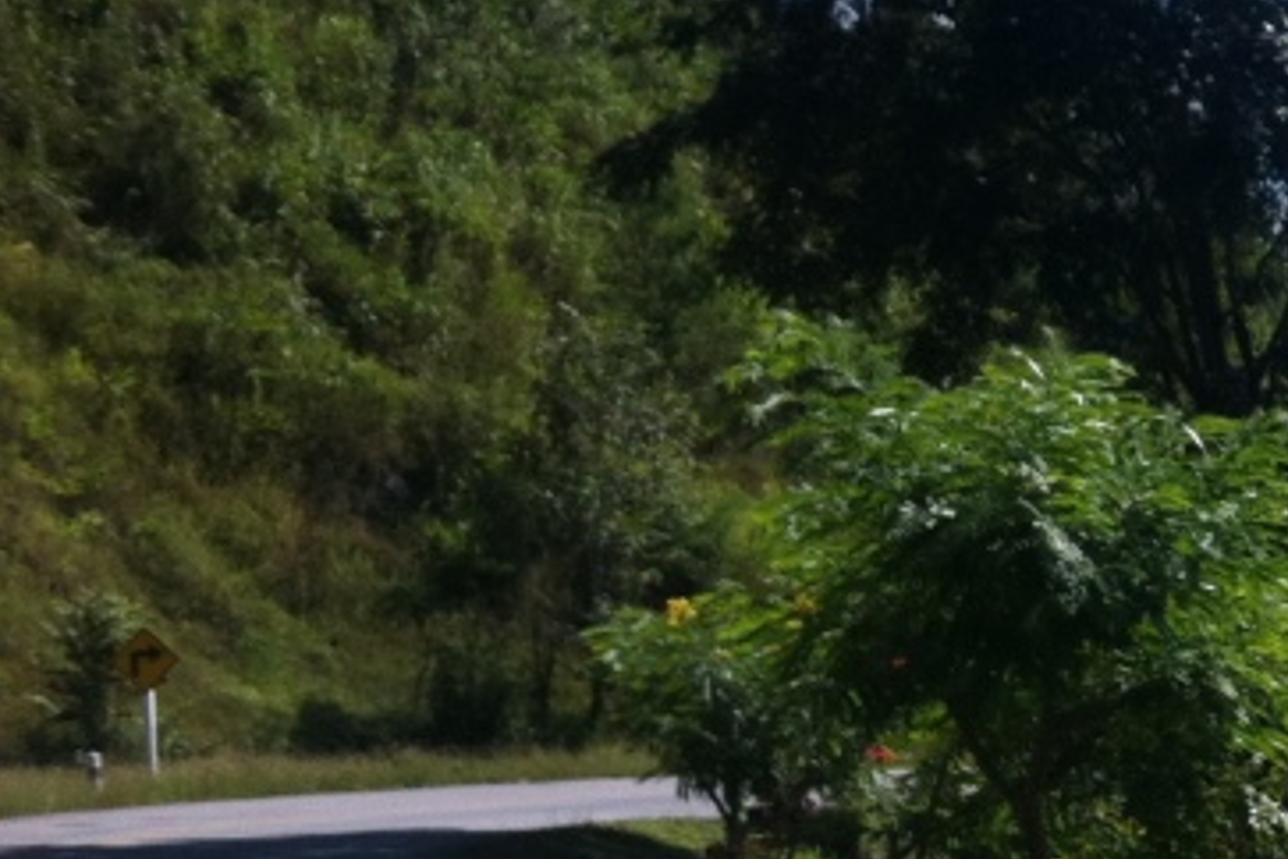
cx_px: 1614
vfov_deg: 13.7
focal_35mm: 100
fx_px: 3577
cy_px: 520
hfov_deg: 19.1
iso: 80
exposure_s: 1/1207
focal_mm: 3.85
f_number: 2.8
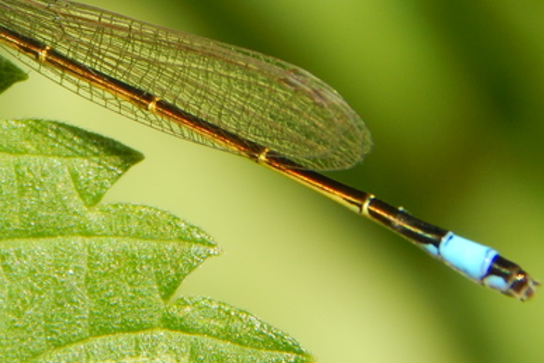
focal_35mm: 474
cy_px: 42
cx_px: 53
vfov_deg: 2.9
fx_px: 7162
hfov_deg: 4.3
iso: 125
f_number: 5.4
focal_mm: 37.1
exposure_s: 1/250
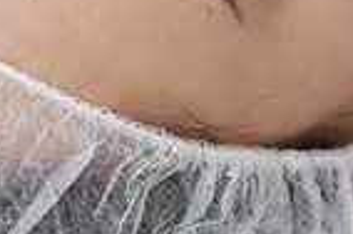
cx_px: -149
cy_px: -97
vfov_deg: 6.4
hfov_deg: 9.5
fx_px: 2074
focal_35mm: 212
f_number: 5
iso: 640
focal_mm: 50
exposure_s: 1/640
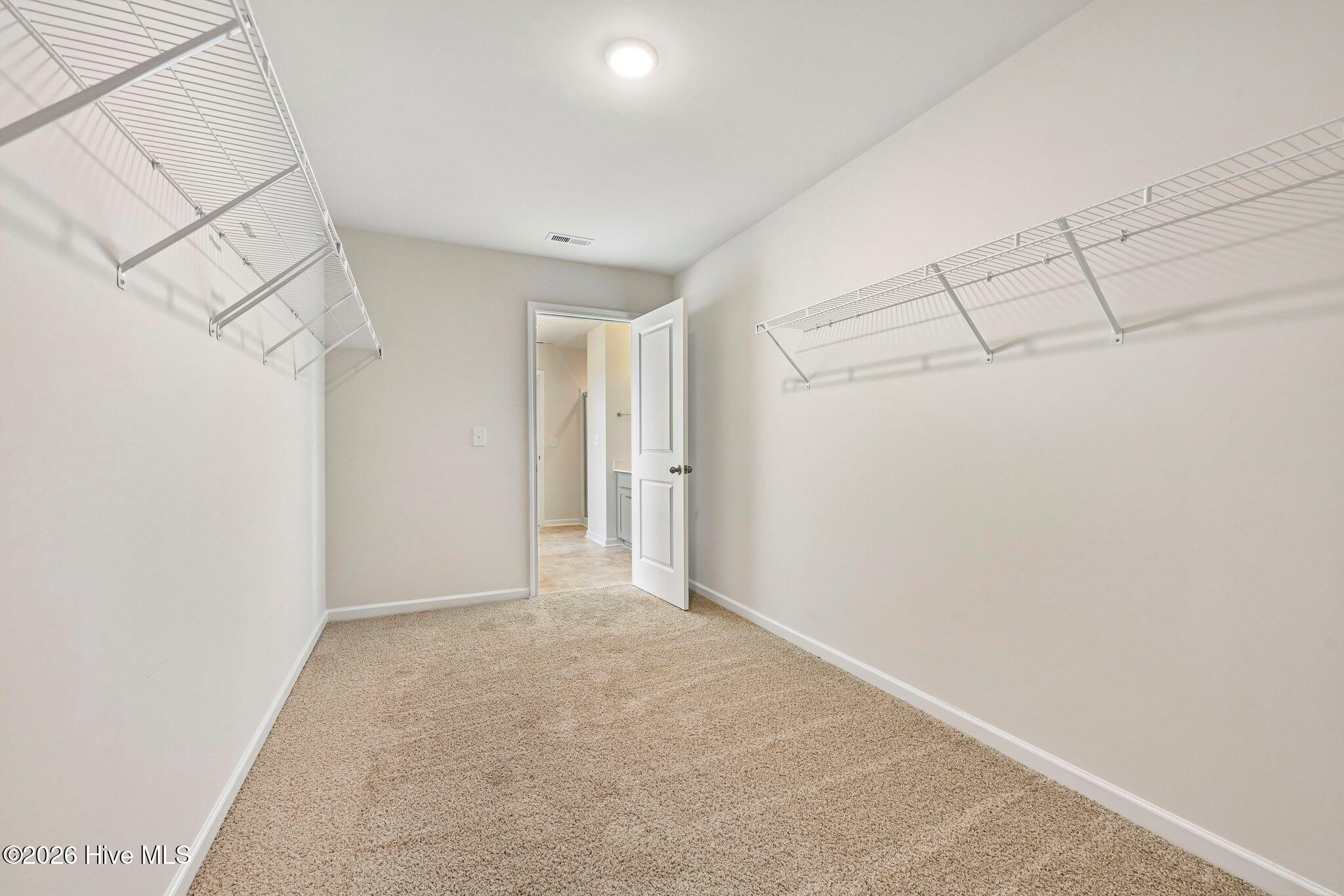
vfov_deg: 81.2
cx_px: 672
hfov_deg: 104.3
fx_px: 523
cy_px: 448
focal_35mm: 14
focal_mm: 14
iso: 320
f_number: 9
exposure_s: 1/40
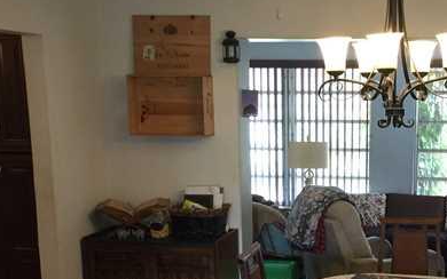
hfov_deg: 31.8
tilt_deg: -12.6
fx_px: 768
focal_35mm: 63
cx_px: 343
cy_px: 273
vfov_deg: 20.1
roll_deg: -0.5
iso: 100
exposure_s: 1/15
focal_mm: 4.15
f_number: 2.2
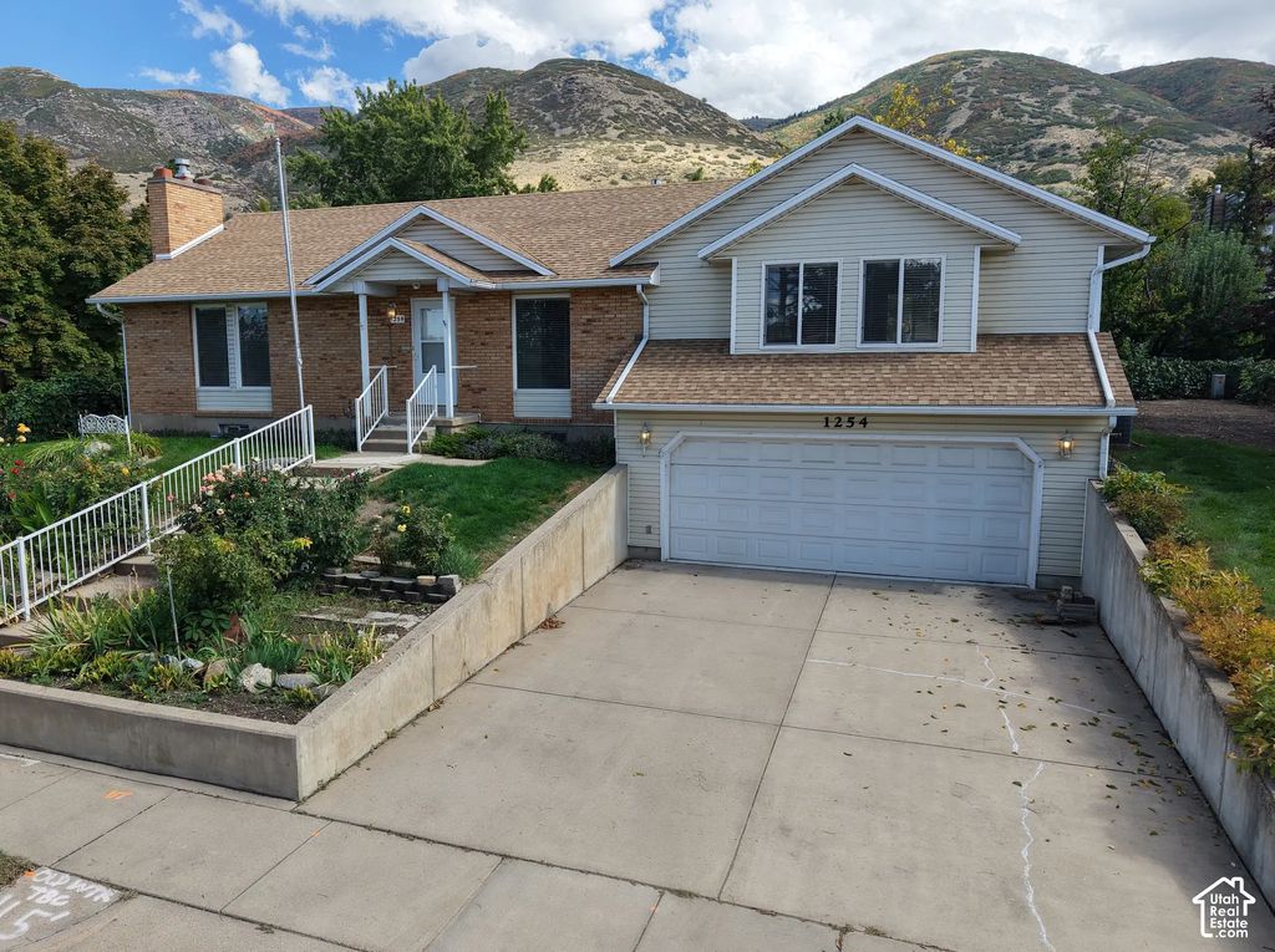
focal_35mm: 24
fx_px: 883
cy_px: 476
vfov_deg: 56.7
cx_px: 638
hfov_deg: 71.7
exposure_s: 1/3200
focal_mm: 8.67
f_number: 1.8
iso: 260
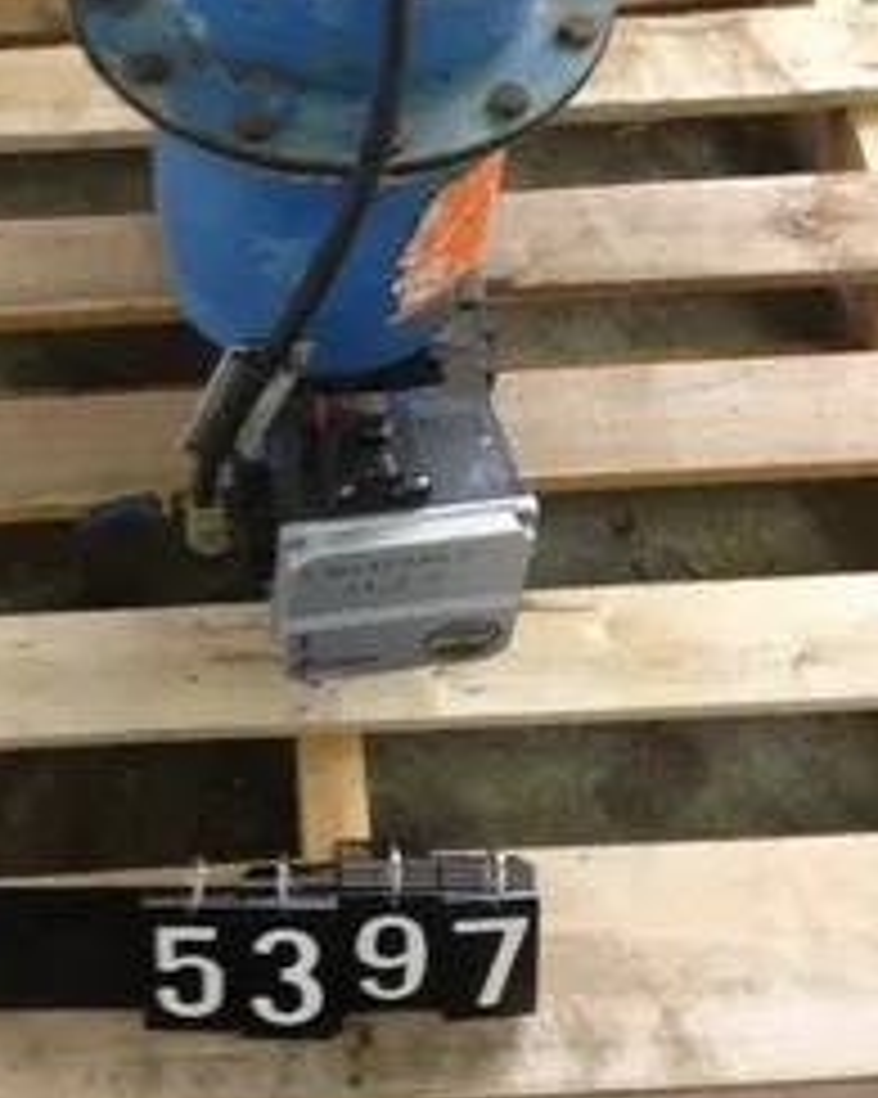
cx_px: 261
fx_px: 1820
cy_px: 454
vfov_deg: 33.5
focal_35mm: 56
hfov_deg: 26.9
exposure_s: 1/20
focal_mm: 4.28
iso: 320
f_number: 2.4
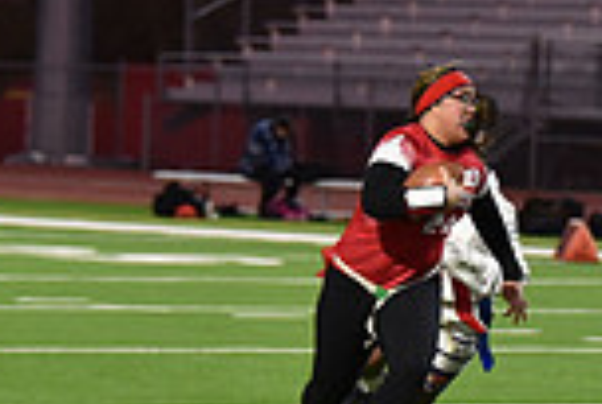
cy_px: 188
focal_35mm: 426
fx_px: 7138
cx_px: 424
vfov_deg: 3.2
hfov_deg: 4.8
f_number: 2.8
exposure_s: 1/500
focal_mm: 112
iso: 2000
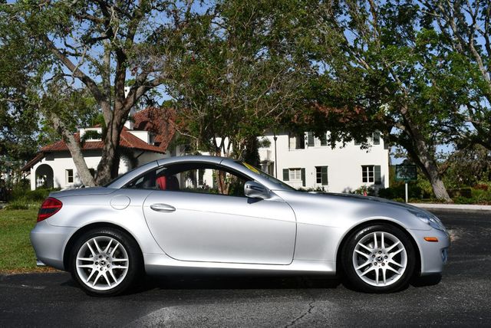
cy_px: 164
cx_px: 246
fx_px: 628
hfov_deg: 42.7
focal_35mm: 46
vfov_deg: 29.3
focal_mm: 23
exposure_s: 1/500
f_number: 11
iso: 100
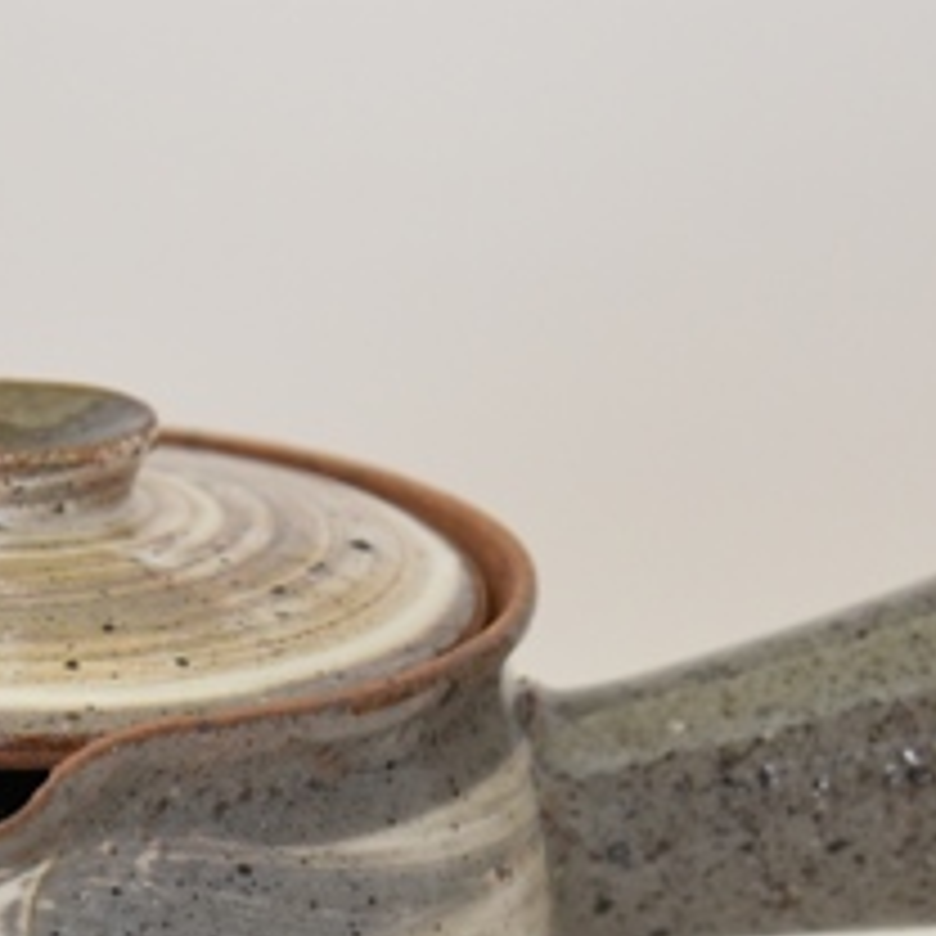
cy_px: 837
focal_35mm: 162
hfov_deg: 10.7
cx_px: 112
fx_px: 4956
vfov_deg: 10.7
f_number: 5
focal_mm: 62
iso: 1600
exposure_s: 1/400
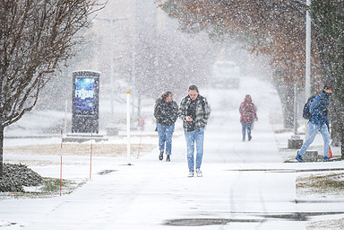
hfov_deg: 5.6
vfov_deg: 3.7
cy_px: 137
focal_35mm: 367
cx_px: 173
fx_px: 3507
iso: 320
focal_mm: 200
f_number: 2.8
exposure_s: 1/1600
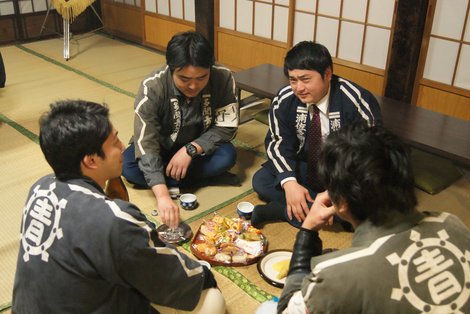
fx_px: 510
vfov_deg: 34.3
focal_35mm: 39
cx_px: 235
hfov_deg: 49.5
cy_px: 157
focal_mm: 26
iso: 1600
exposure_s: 1/40
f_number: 4
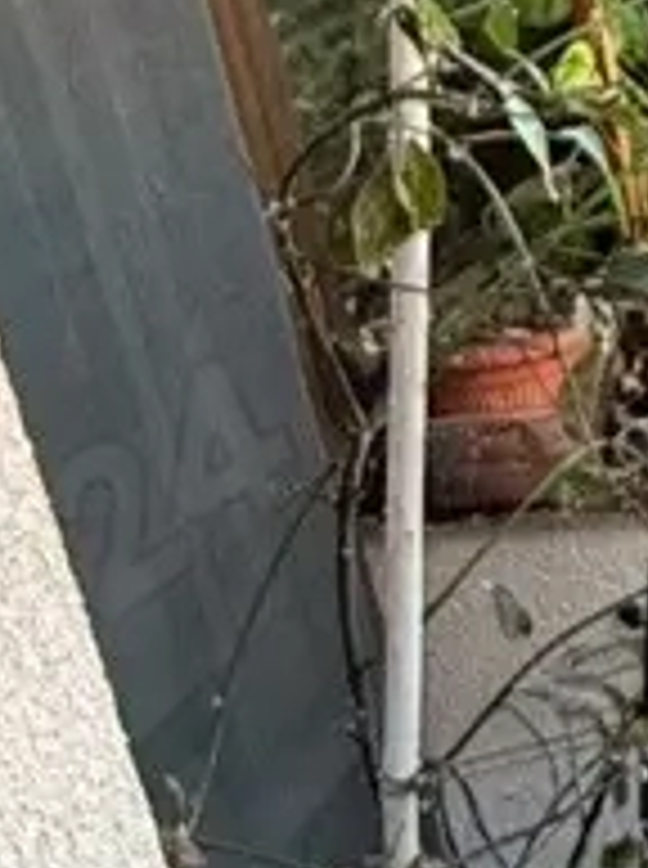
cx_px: 1521
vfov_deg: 19.9
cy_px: 760
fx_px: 2429
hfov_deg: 12.3
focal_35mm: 97
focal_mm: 2.22
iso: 400
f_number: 2.2
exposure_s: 1/64
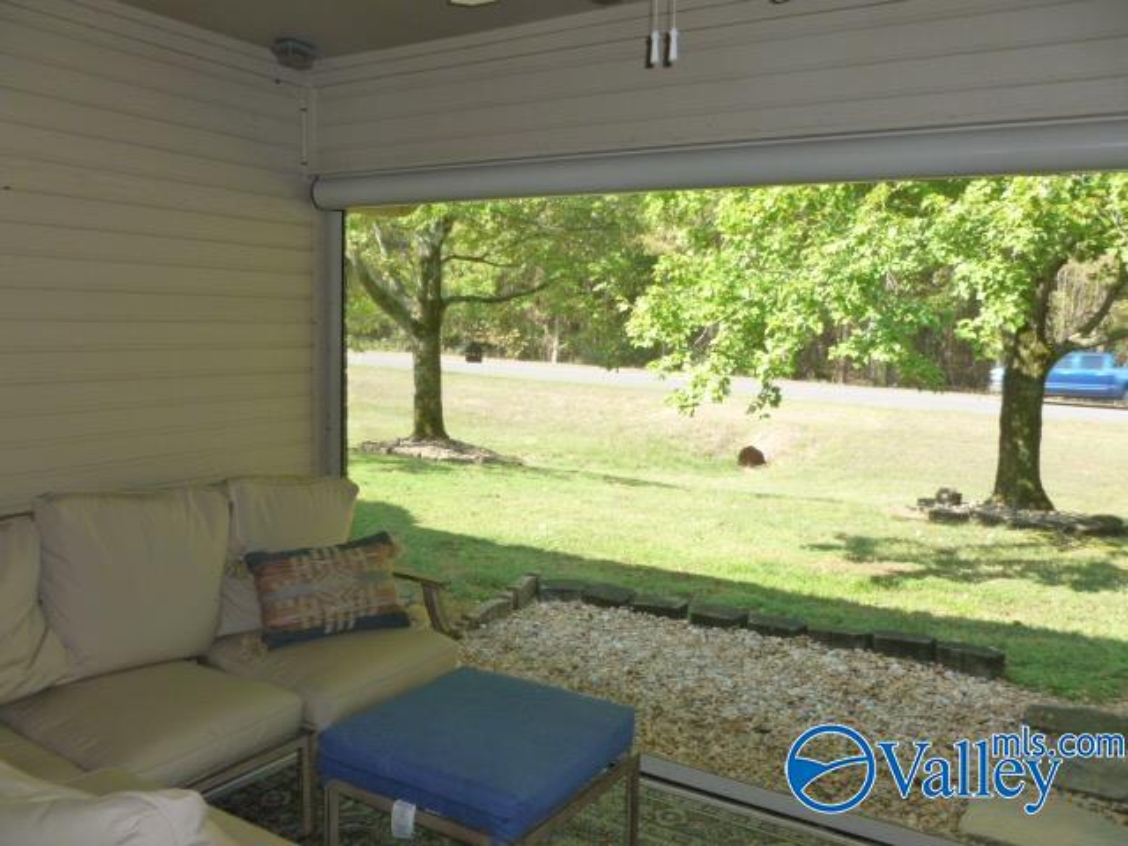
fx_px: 912
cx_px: 564
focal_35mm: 28
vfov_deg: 49.7
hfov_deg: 63.4
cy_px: 423
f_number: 3.3
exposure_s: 1/80
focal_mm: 5
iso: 160
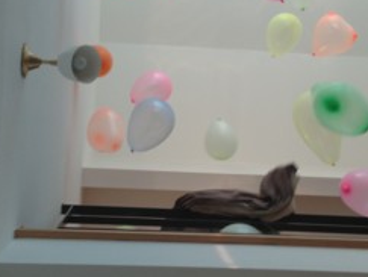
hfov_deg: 31.6
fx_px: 649
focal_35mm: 61
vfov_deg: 24.1
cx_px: 185
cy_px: 115
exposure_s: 1/60
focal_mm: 4.13
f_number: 2.4
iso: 64
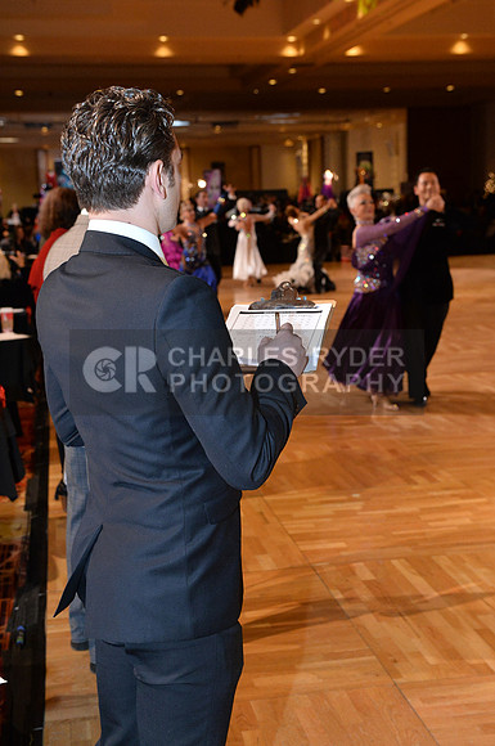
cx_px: 248
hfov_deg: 26.9
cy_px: 373
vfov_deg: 39.6
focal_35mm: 50
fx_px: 1034
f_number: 6.3
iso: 2500
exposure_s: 1/250
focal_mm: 50
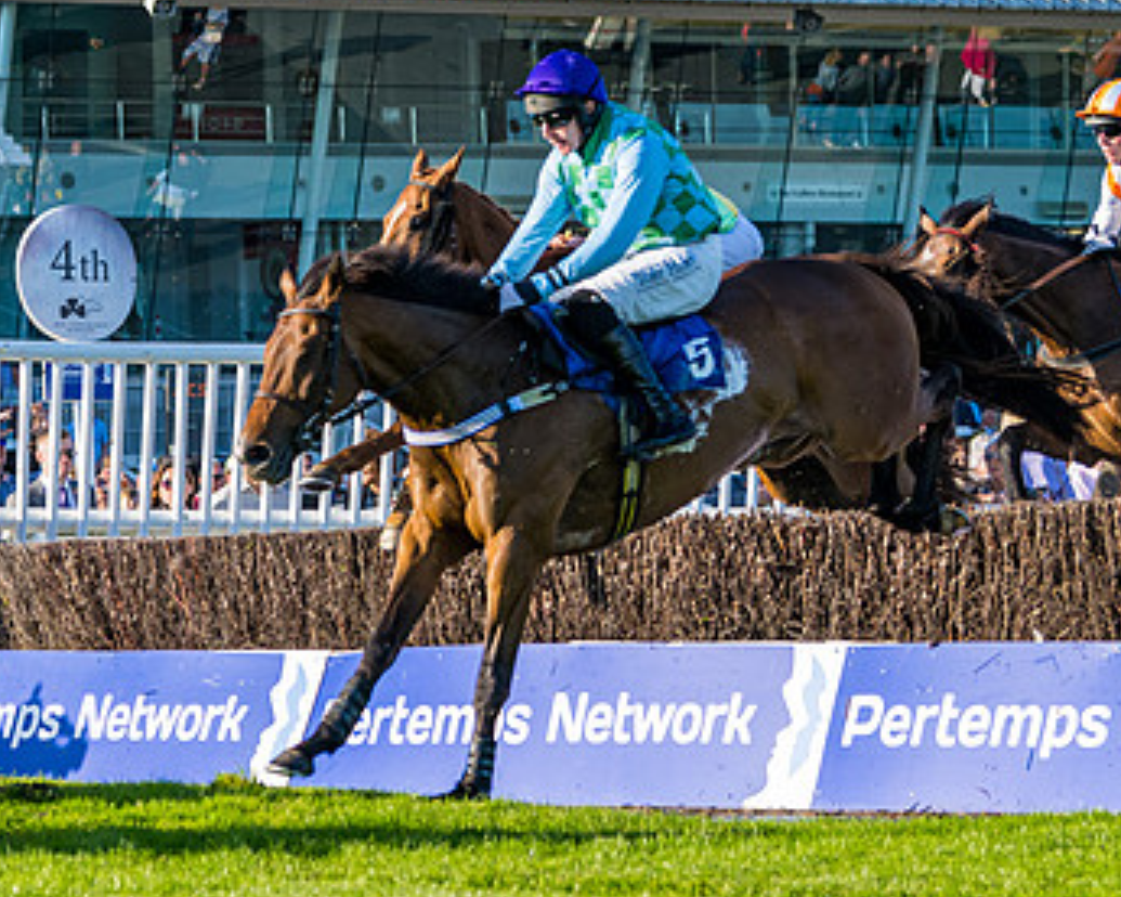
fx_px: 7166
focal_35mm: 216
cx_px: 398
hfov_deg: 8.9
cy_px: 534
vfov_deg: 7.2
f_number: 4
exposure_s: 1/1250
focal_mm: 92
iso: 200
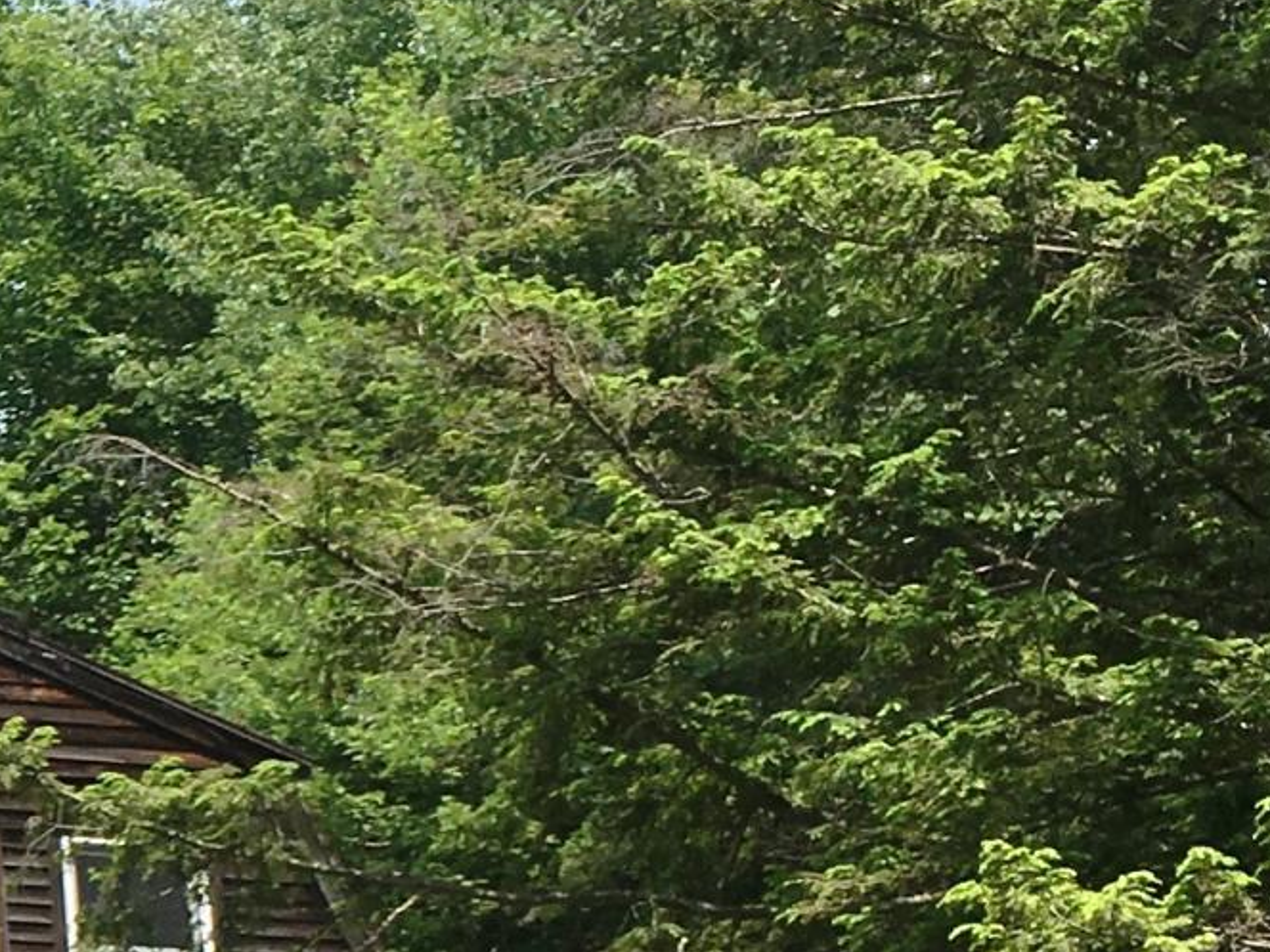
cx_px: -654
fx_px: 4806
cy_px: 1055
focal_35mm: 131
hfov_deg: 14.1
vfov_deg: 11.2
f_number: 2.2
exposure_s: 1/1399
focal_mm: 4.15
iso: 25
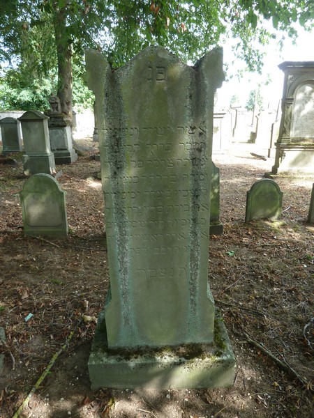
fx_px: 302
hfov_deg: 54.9
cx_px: 157
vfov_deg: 69.4
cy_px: 209
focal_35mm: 25
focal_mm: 4.1
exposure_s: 1/50
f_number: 3.3
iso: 80
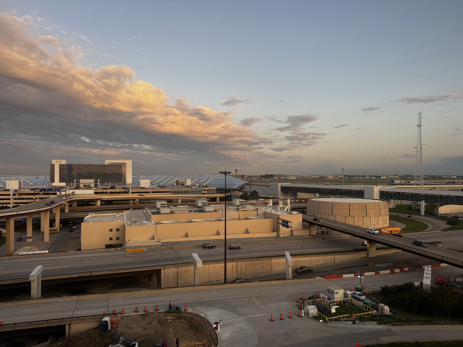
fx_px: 321
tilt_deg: -0.1
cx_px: 232
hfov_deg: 71.6
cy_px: 174
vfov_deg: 56.8
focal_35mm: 24
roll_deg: -0.1
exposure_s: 1/331
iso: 80
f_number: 1.78
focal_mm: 6.76
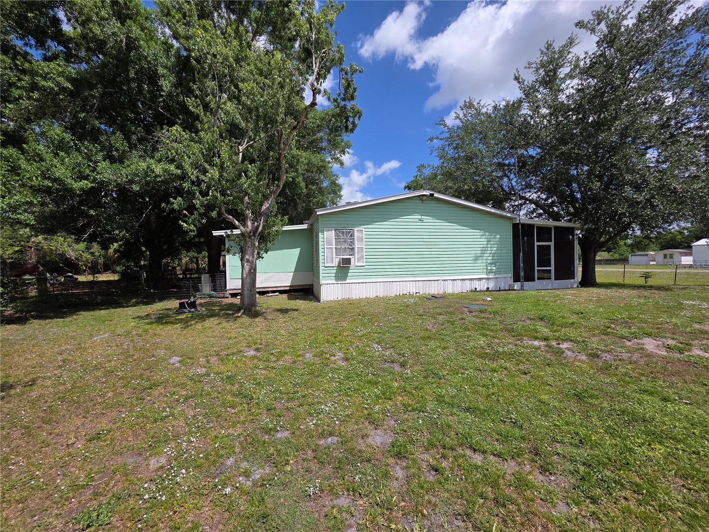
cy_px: 266
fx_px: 266
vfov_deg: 89.9
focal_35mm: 13
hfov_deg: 106.2
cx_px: 354
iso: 40
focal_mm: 2.2
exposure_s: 1/2436
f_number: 1.9
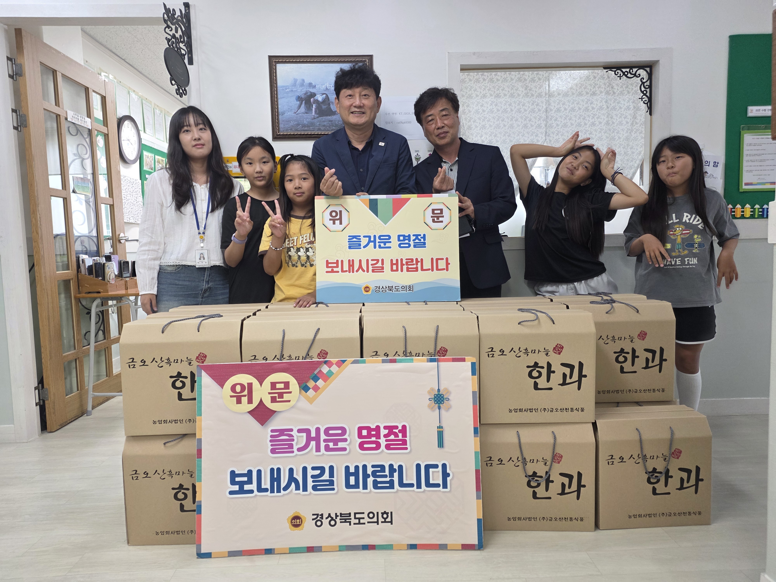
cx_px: 388
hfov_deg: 73.9
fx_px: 516
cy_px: 291
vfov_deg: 58.9
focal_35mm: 23
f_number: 1.7
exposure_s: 1/120
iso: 200
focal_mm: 6.25
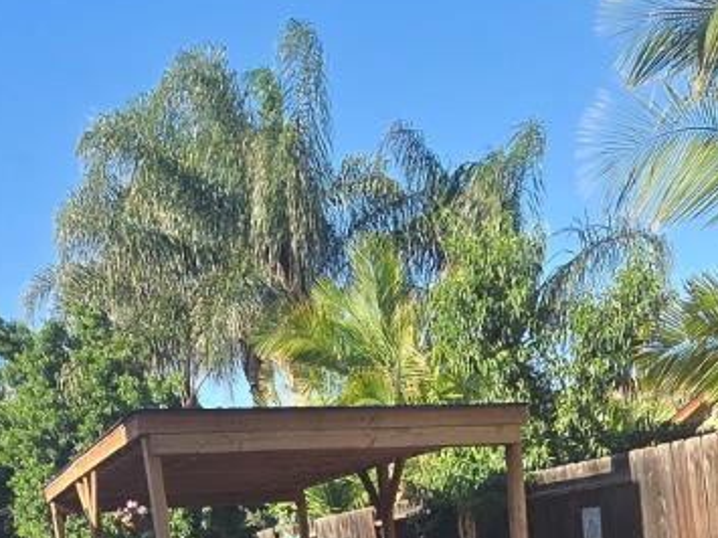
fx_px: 1140
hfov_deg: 34.9
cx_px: 402
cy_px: 915
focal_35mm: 55
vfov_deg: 20.4
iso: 50
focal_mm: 2.2
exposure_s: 1/843
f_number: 2.2
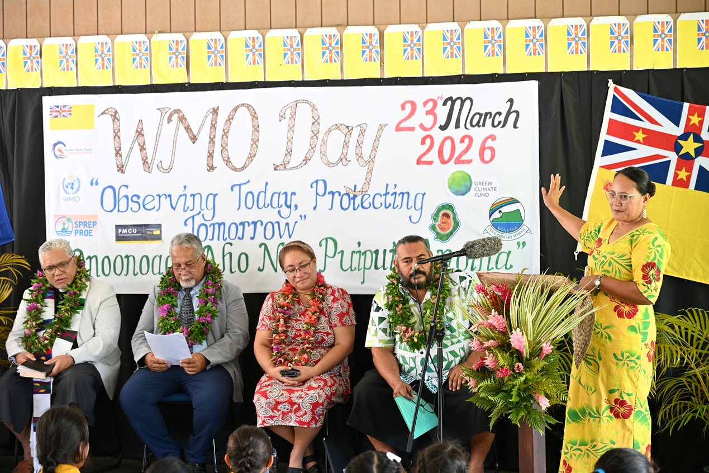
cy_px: 236
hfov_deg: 27.7
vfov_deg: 18.7
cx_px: 354
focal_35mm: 73
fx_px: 1438
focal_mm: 73
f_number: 4
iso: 640
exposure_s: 1/60
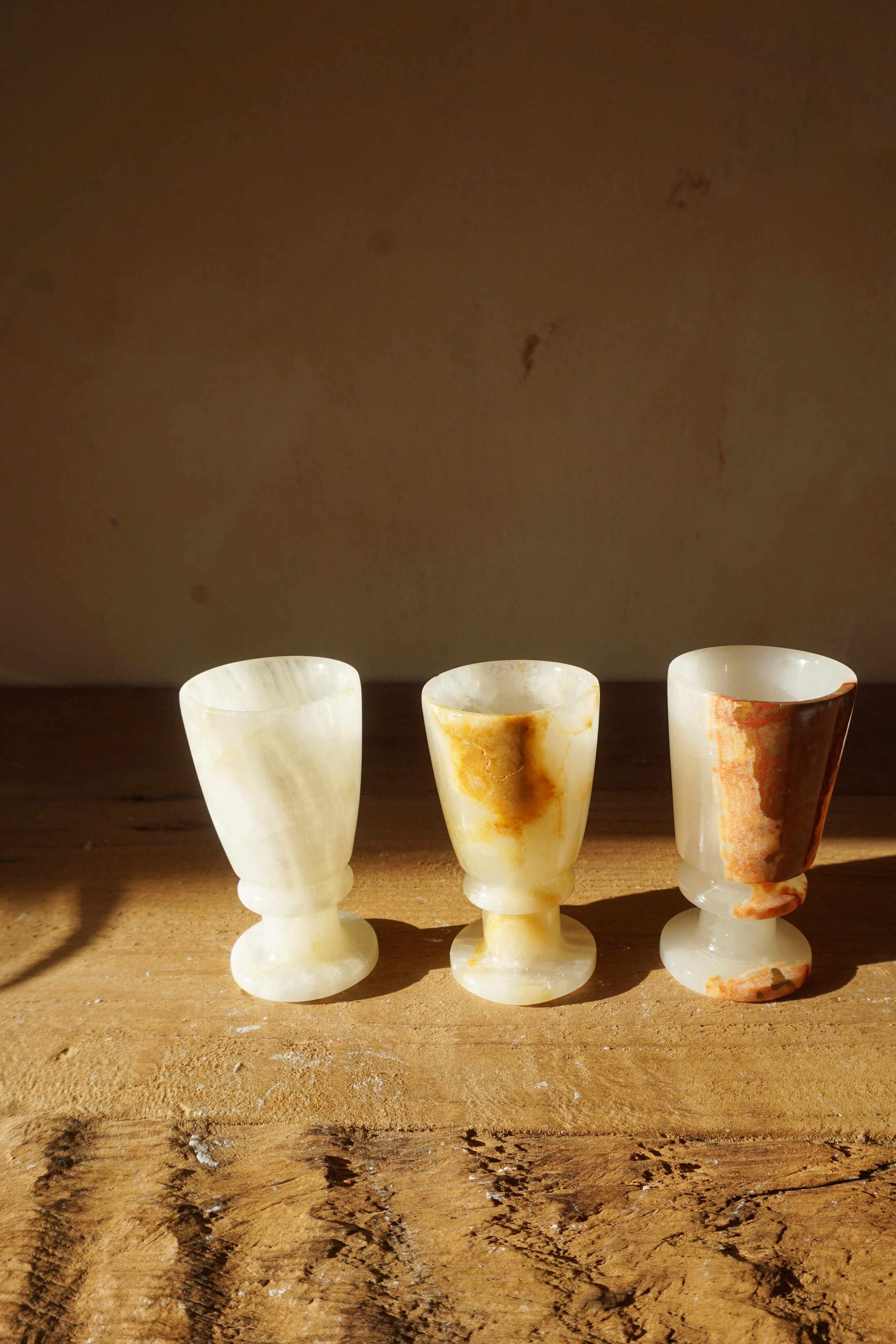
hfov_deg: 47.9
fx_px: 1008
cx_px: 490
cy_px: 754
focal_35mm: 27
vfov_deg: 67.1
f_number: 8
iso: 100
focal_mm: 16
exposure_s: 1/125
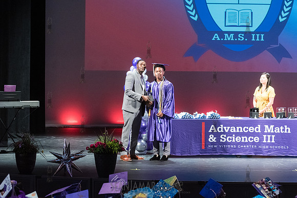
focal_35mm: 92
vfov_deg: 14.9
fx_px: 759
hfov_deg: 22.1
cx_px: 148
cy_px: 99
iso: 4000
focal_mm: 92
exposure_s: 1/200
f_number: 3.5
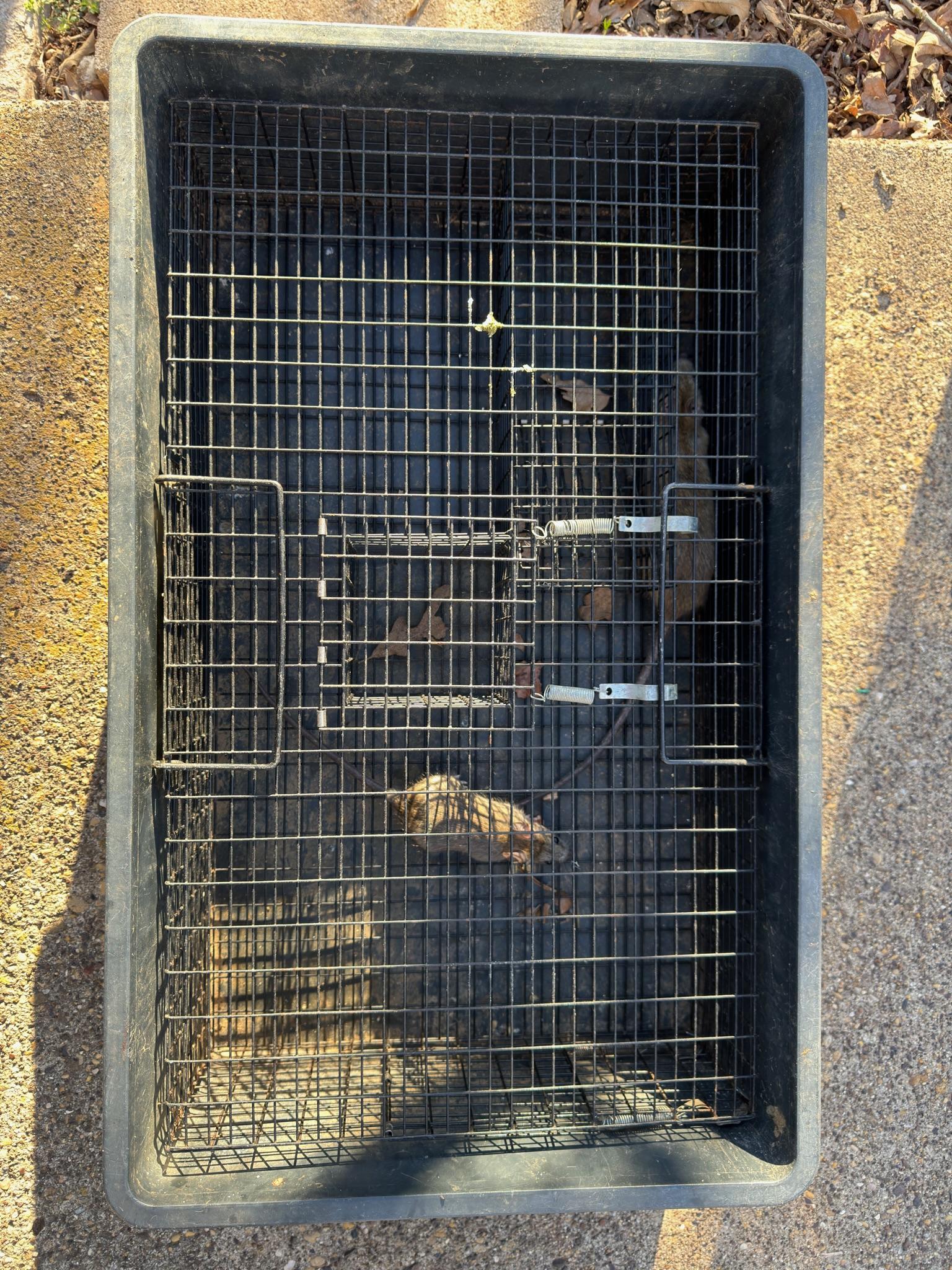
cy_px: 635
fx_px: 880
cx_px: 476
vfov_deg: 71.6
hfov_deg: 56.8
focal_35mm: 24
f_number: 1.78
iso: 80
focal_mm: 6.76
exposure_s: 1/122
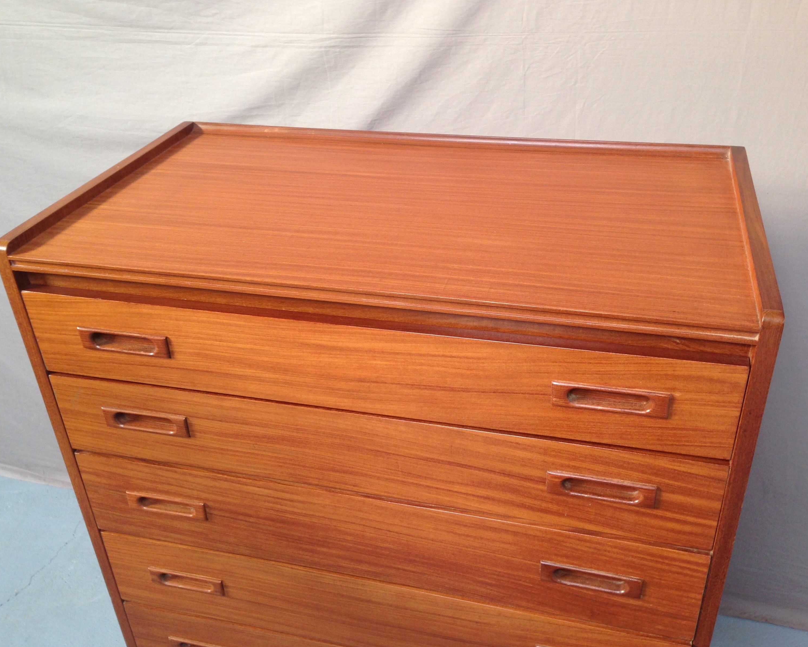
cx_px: 406
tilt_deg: -31.5
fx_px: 837
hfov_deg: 51.5
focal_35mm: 35
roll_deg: +2.6
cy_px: 324
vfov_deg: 42.2
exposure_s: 1/20
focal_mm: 4.12
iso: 64
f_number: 2.4
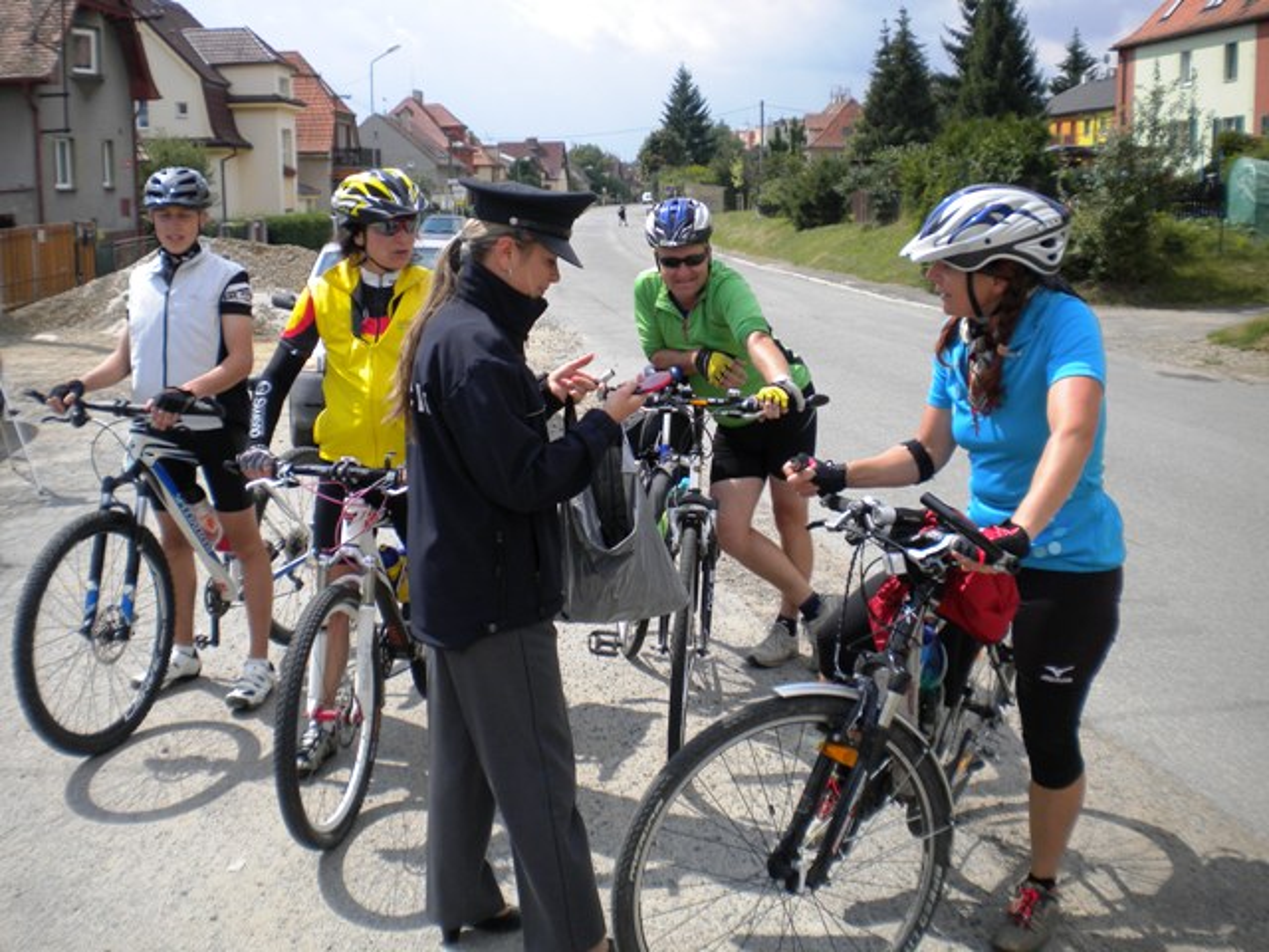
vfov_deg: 40.7
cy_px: 476
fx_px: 1283
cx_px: 634
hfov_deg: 52.6
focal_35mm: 35
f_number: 4.6
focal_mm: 6.3
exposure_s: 1/686
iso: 80
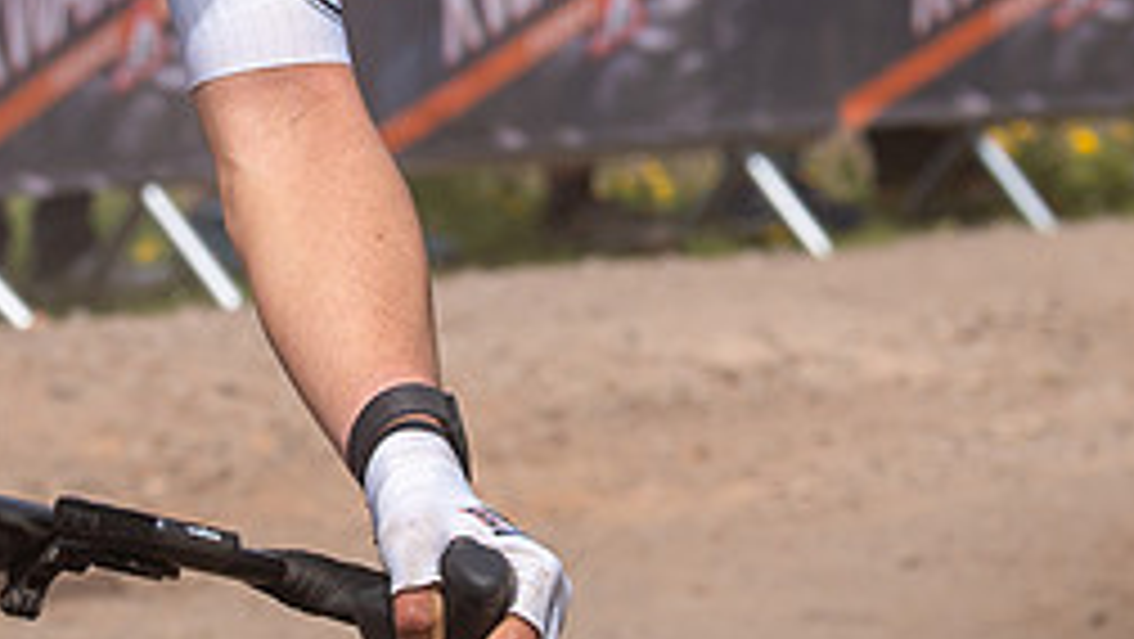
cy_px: -460
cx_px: -115
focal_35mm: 310
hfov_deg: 6.9
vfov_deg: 3.9
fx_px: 9325
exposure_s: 1/1000
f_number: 5
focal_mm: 70
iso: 125
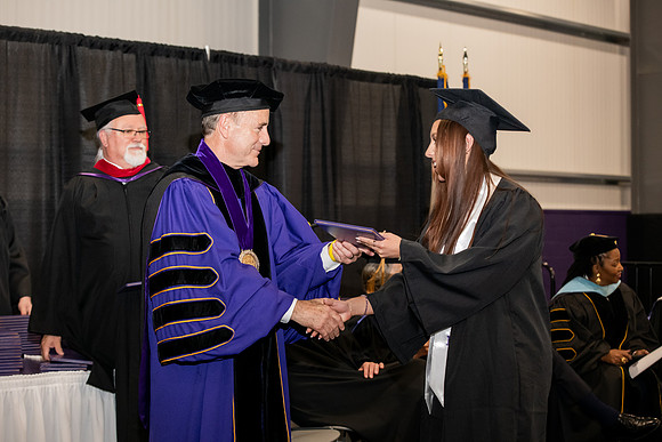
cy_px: 221
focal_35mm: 70
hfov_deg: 28.8
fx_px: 1287
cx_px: 331
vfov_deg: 19.5
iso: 2000
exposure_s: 1/200
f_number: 5
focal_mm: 70
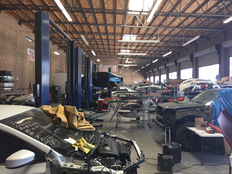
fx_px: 194
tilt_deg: -0.9
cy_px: 87
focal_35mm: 29
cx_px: 116
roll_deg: -1.7
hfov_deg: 61.7
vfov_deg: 48.2
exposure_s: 1/40
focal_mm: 4.15
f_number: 2.2
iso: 32
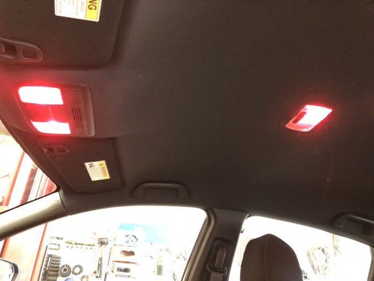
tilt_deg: +29.5
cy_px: 140
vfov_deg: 49.7
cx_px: 187
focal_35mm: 28
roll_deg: -3.8
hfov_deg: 63.4
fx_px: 303
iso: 400
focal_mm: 3.99
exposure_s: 1/4
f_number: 1.8
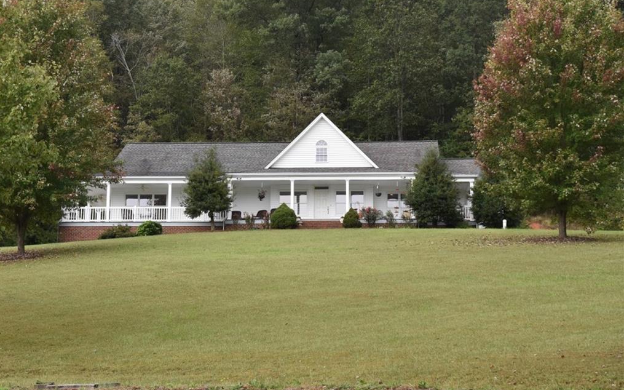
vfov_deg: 17.6
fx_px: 1258
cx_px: 310
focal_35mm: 74
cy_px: 185
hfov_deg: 27.9
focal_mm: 48
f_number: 8
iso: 640
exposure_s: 1/500
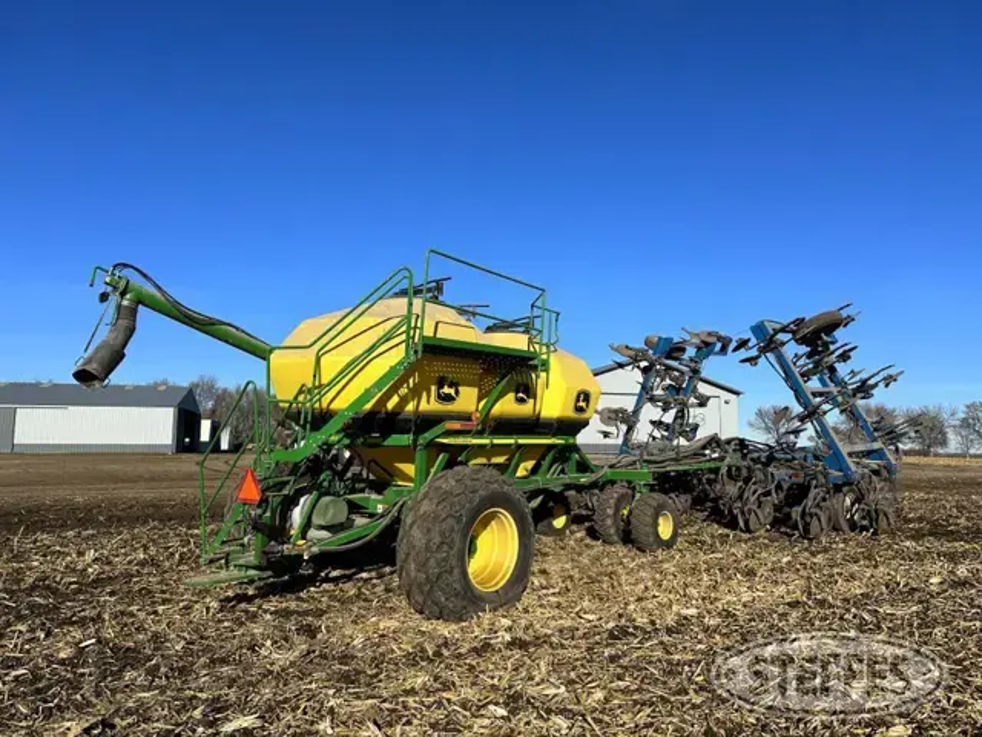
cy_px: 368
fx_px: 681
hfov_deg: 71.6
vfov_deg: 56.8
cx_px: 491
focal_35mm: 24
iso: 80
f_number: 1.78
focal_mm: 6.86
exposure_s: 1/5848
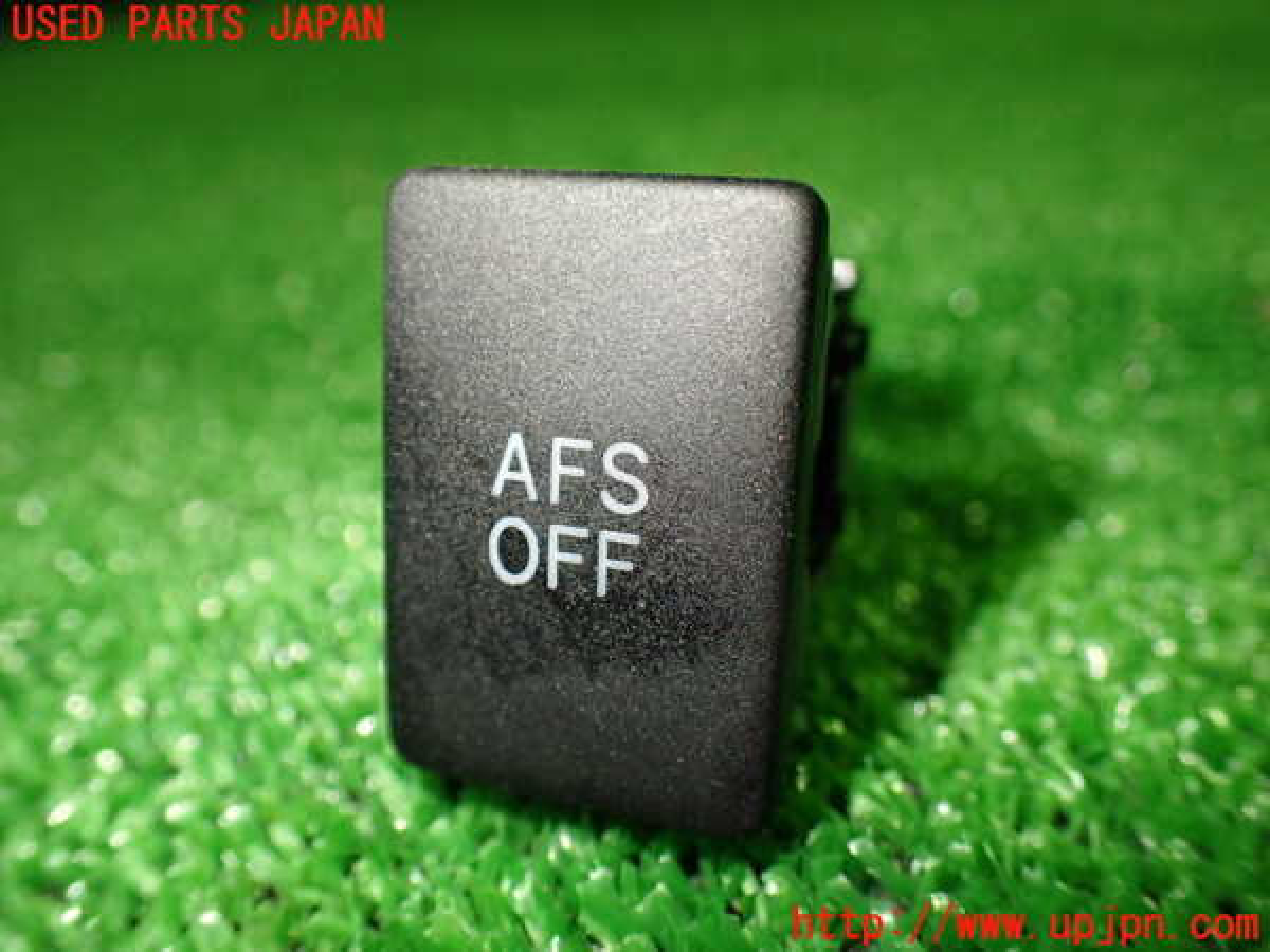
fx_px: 1101
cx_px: 635
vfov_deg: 46.8
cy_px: 476
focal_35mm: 30
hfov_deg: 60.0
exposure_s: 1/125
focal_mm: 5.4
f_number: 2.3
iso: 640
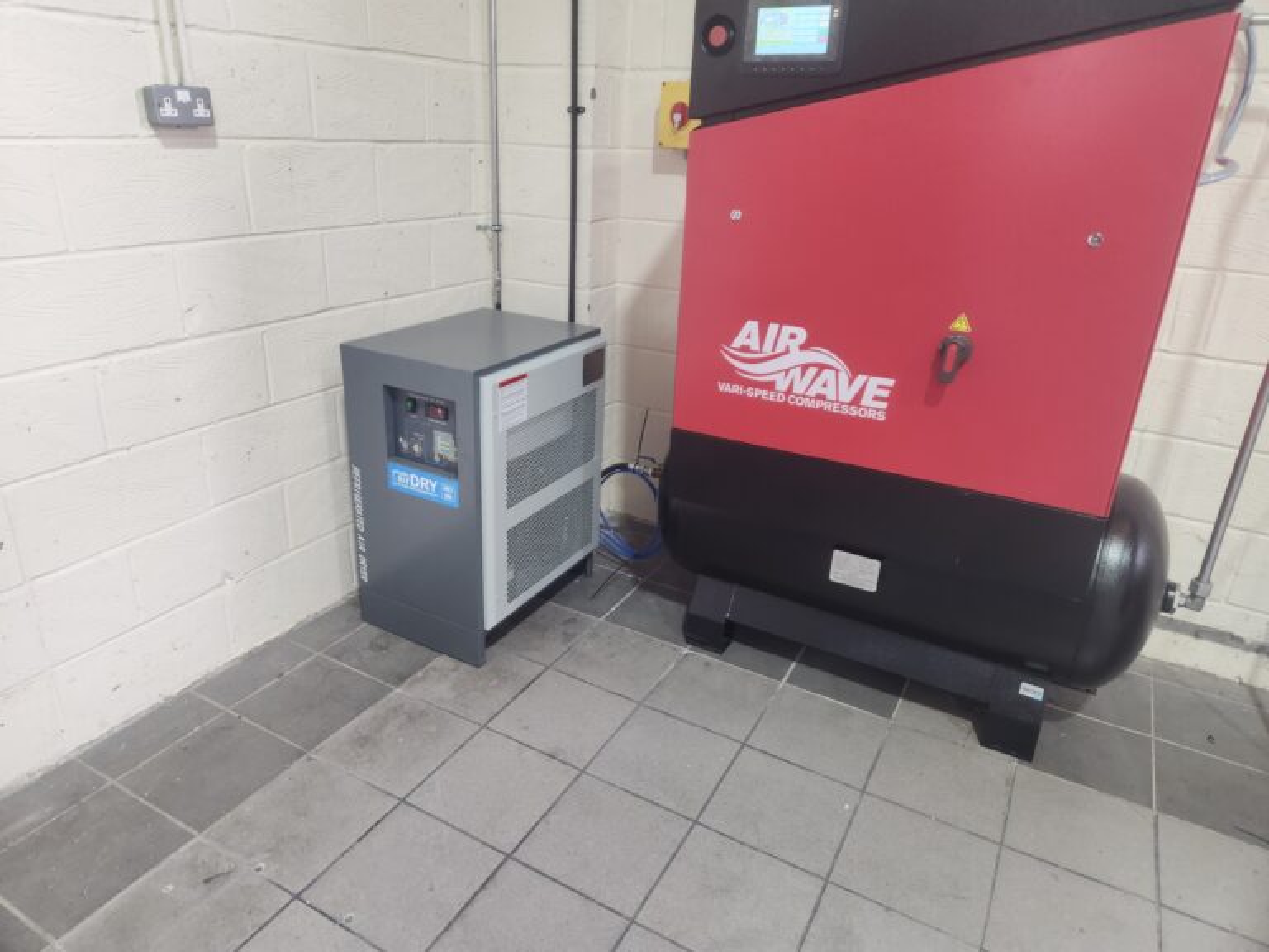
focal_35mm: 23
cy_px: 476
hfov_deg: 73.9
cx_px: 634
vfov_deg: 58.9
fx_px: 843
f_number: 1.8
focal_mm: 5.4
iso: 200
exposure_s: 1/100
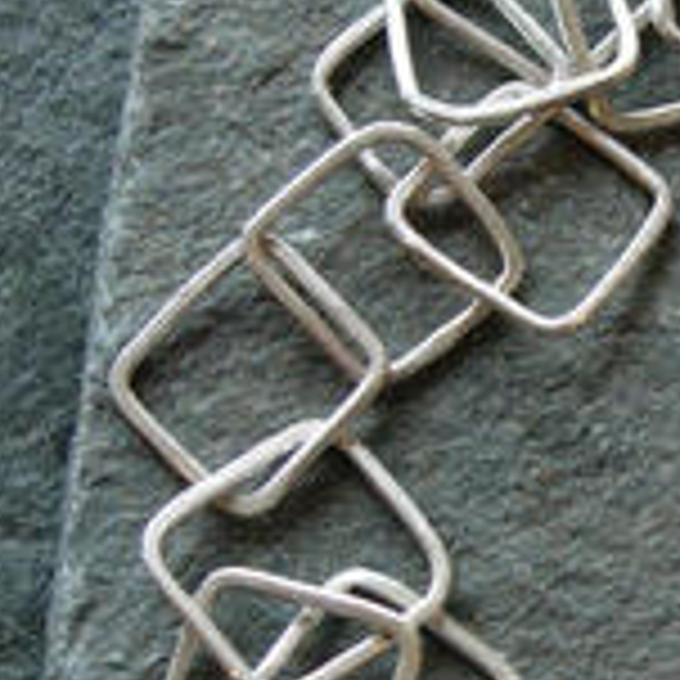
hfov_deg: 15.5
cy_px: 495
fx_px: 2422
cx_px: 768
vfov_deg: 15.9
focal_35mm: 109
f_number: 2.9
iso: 100
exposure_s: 1/32
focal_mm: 8.5
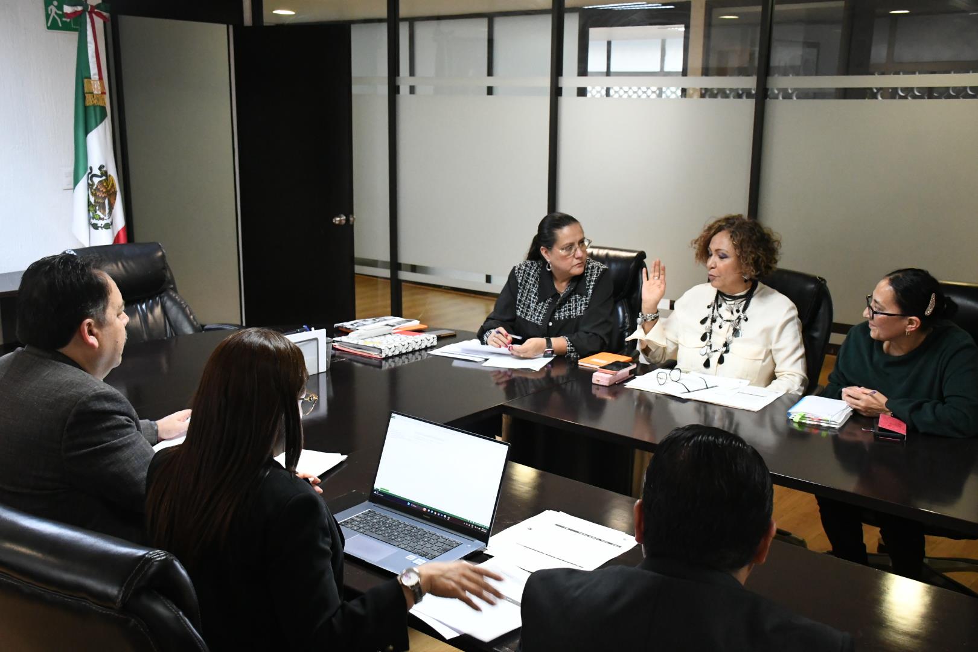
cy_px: 326
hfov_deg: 49.6
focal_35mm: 39
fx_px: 1059
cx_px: 489
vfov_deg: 34.2
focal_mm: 26
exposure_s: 1/80
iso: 5000
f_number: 5.6
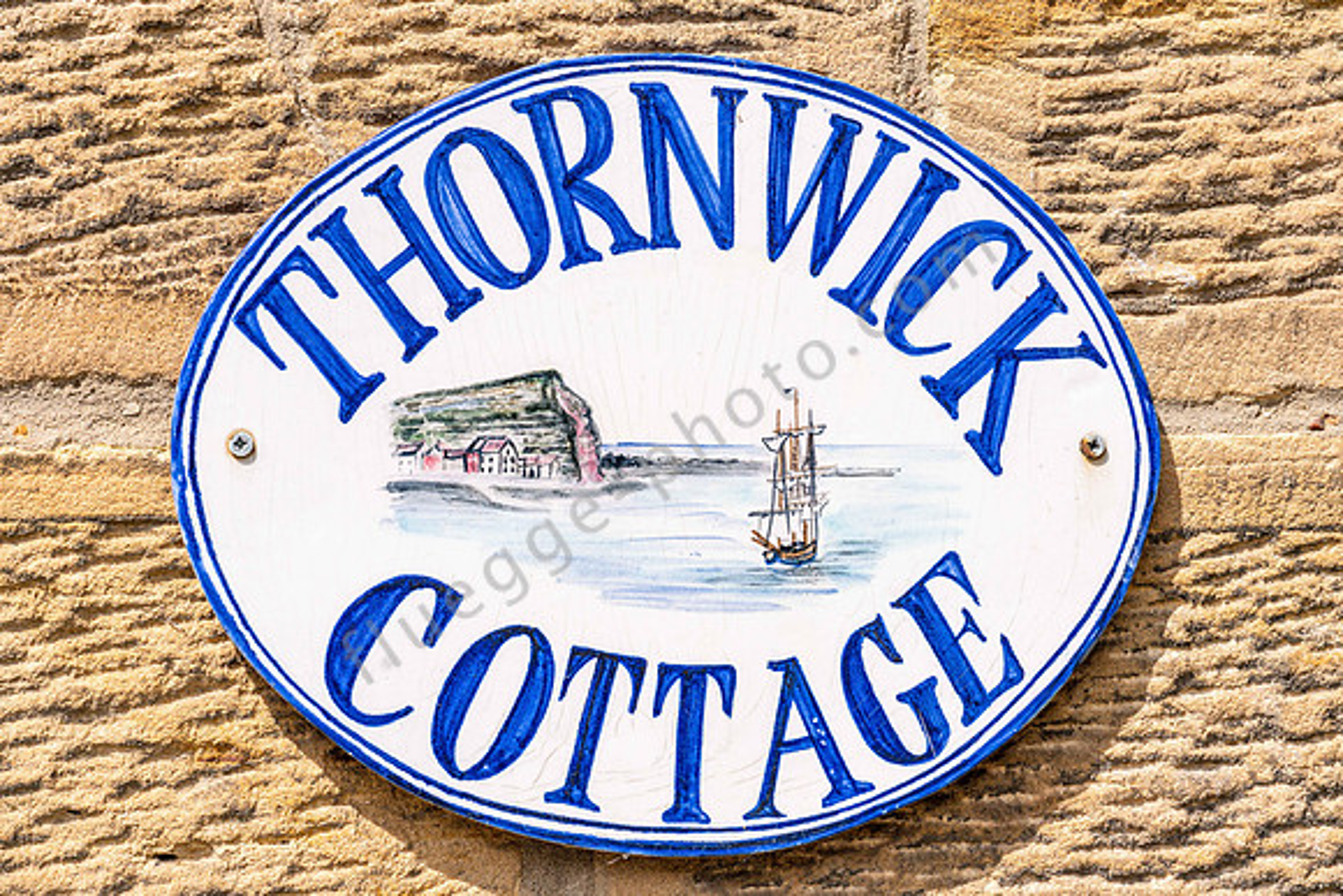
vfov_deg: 19.5
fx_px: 2612
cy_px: 448
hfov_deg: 28.8
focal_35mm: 70
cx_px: 672
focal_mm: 70
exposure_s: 1/320
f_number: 8
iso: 100
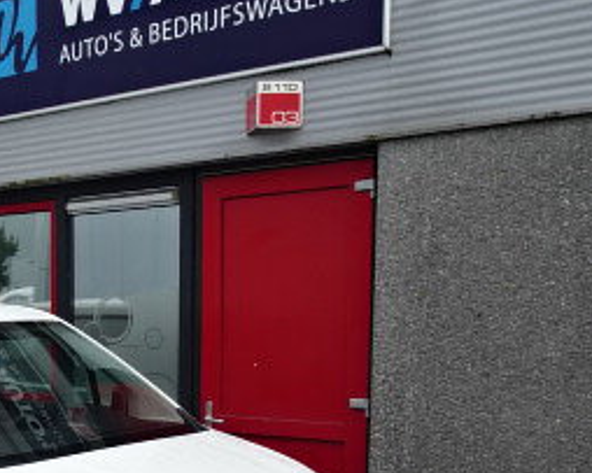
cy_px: 426
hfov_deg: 29.7
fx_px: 1033
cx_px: -7
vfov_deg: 25.0
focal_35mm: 59
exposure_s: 1/320
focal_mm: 4.25
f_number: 3.5
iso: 80
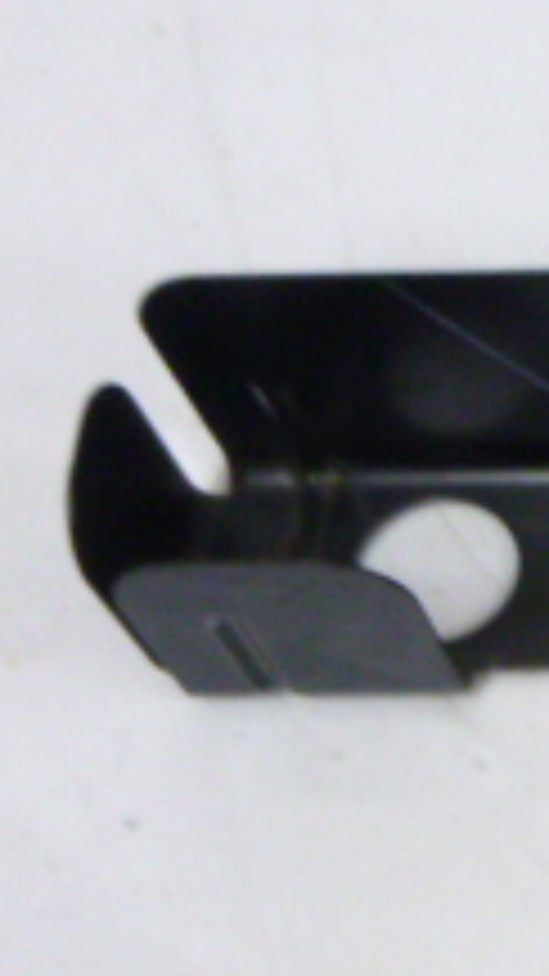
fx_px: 2408
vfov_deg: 22.8
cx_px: 1210
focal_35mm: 93
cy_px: 666
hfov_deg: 11.3
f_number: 4.1
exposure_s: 1/10
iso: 400
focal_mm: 5.2
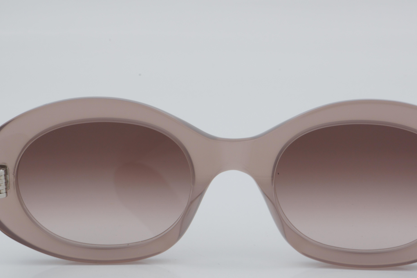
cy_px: 172
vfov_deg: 13.3
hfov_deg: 19.9
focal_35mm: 103
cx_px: 235
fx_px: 1189
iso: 100
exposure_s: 1/4
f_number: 32
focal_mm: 55
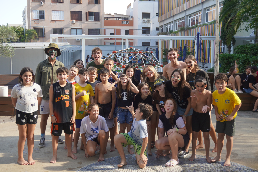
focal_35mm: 45
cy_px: 86
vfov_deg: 29.9
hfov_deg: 43.6
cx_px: 129
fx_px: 323
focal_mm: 30
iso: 125
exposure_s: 1/160
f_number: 5
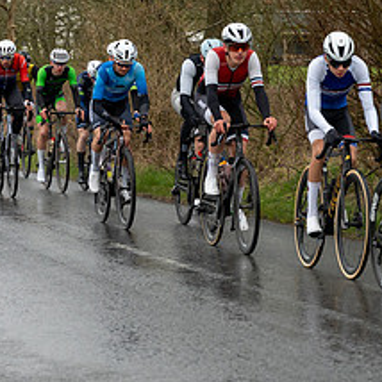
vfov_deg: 9.1
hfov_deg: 9.1
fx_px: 2410
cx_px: 95
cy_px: 152
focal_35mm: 193
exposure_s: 1/1000
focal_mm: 70
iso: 800
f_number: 4
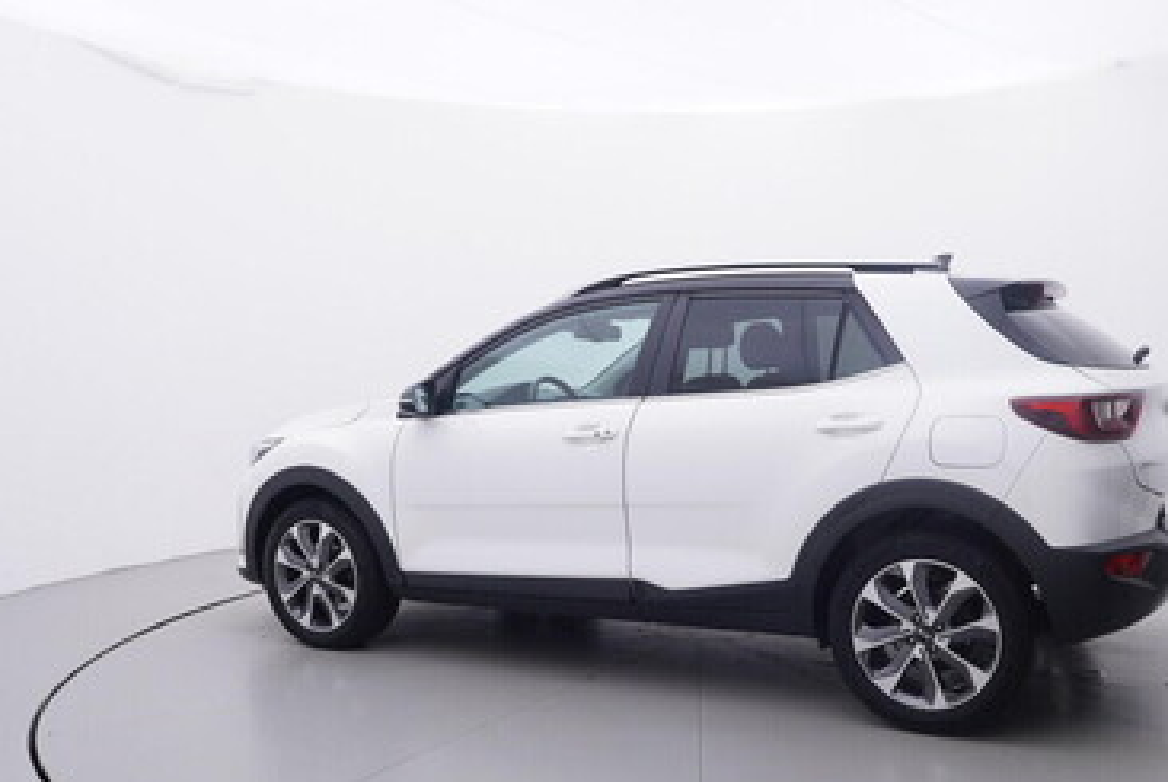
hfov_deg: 55.7
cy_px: 484
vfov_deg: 39.0
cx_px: 697
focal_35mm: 34
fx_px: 1096
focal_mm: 15
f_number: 5
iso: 200
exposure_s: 1/80
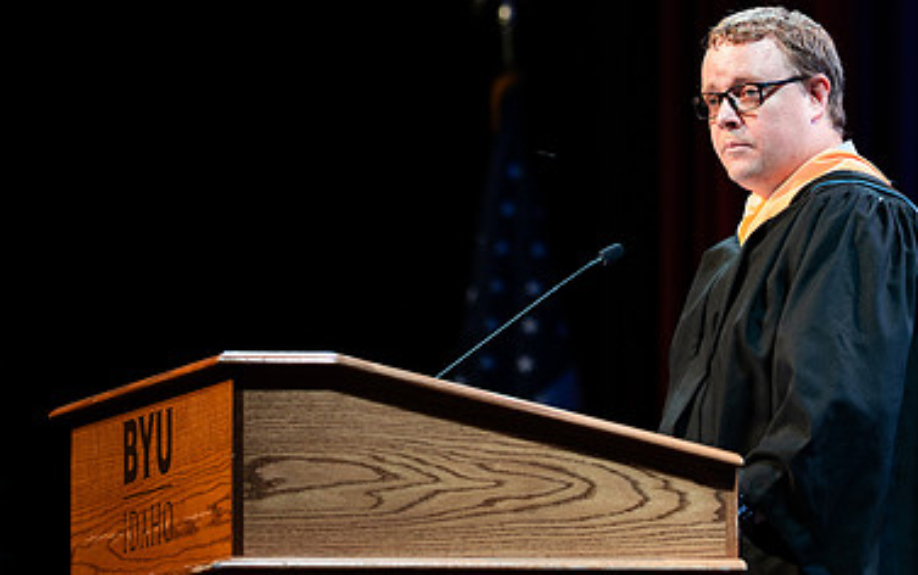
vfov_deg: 4.5
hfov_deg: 7.3
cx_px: 699
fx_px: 7234
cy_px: 164
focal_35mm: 289
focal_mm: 155
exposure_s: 1/125
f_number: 2.8
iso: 400
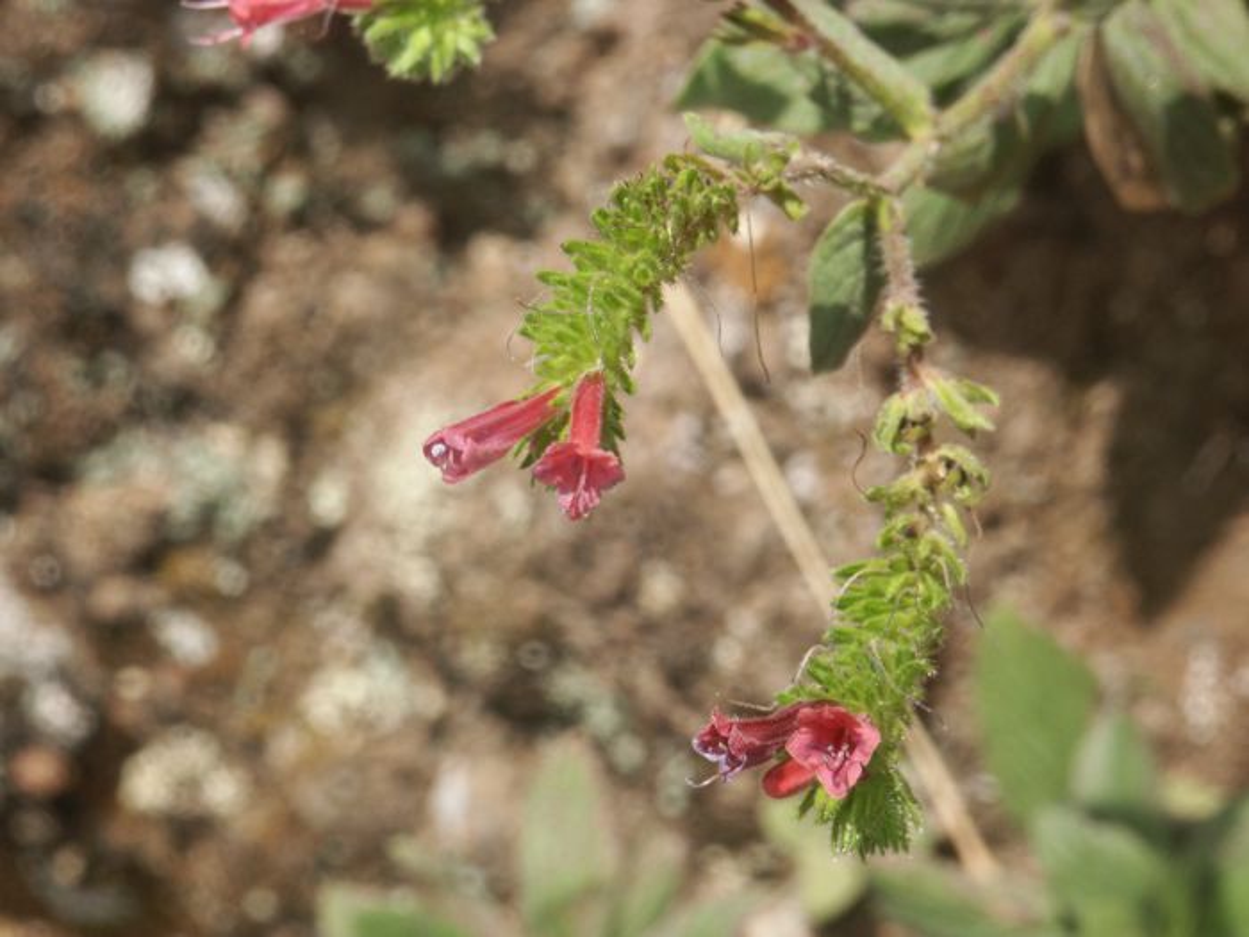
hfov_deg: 9.9
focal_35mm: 200
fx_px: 7216
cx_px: 624
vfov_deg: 7.4
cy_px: 468
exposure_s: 1/180
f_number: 8
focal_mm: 50.69
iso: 100
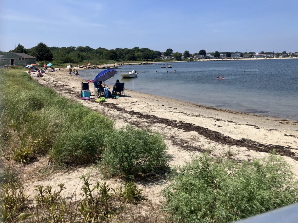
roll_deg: +1.2
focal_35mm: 28
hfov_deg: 63.4
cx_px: 149
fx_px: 241
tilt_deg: -10.3
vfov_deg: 49.7
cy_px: 112
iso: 32
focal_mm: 3.99
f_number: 1.8
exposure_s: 1/2433
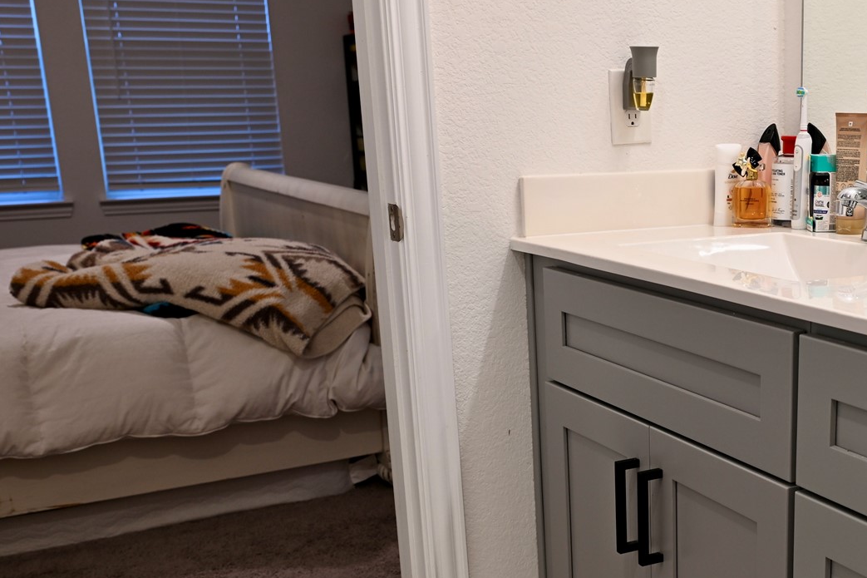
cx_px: 703
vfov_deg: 26.6
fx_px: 1204
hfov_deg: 38.0
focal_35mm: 50
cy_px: 432
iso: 200
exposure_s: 1/25
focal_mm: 24
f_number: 4
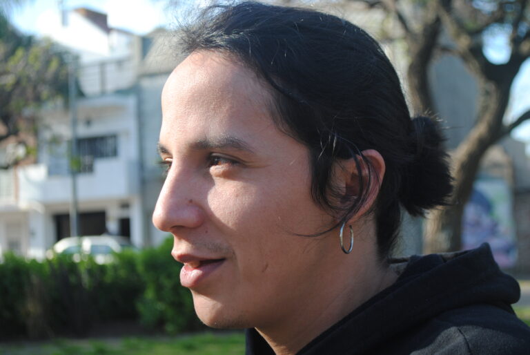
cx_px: 265
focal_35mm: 63
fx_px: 929
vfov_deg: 21.6
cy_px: 178
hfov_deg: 31.9
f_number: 5.6
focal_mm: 42
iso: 125
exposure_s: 1/125
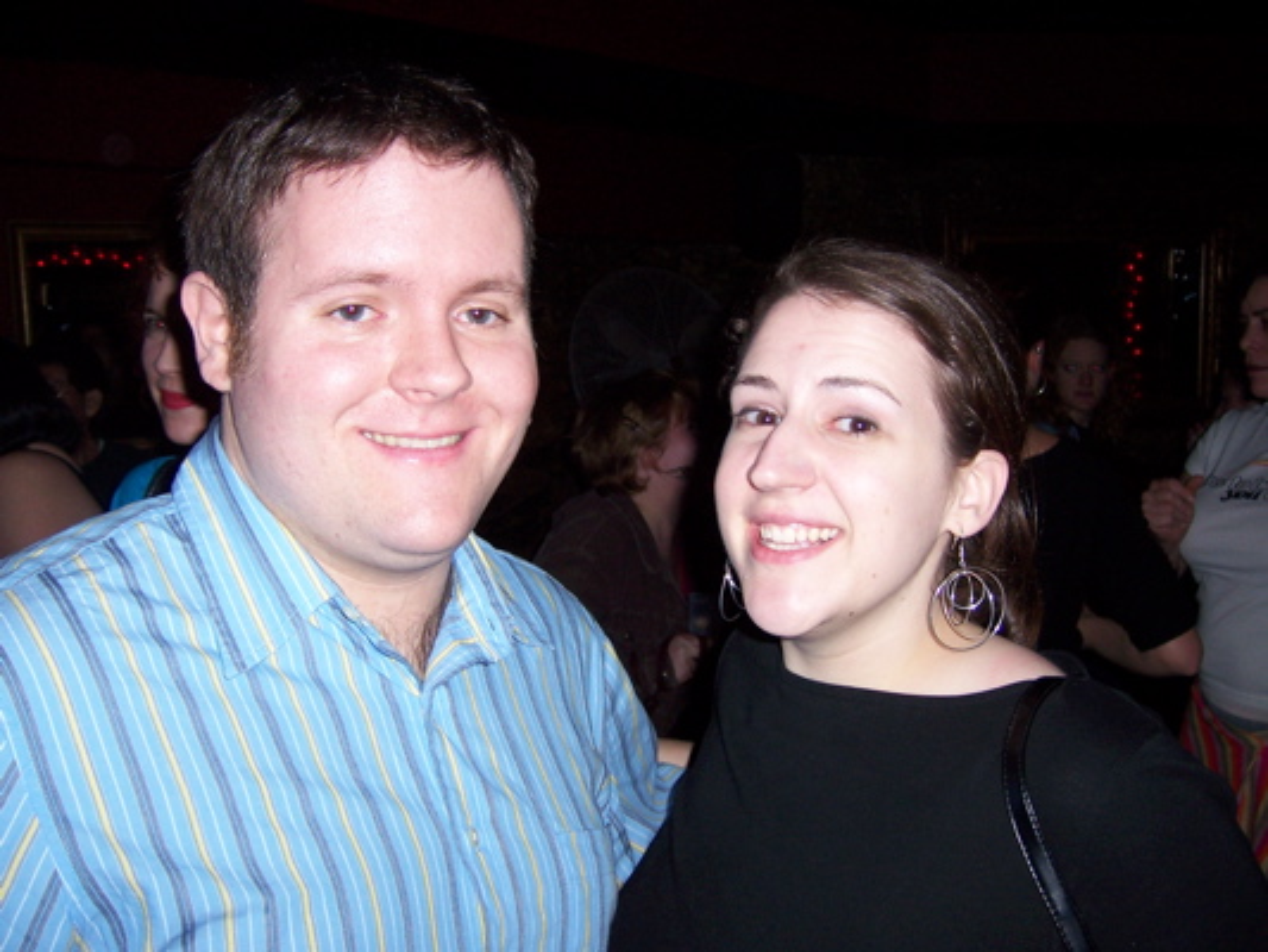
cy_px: 476
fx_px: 1319
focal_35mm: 36
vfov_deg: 39.7
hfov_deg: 51.3
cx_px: 634
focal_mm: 6.2
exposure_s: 1/60
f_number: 2.8
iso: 125
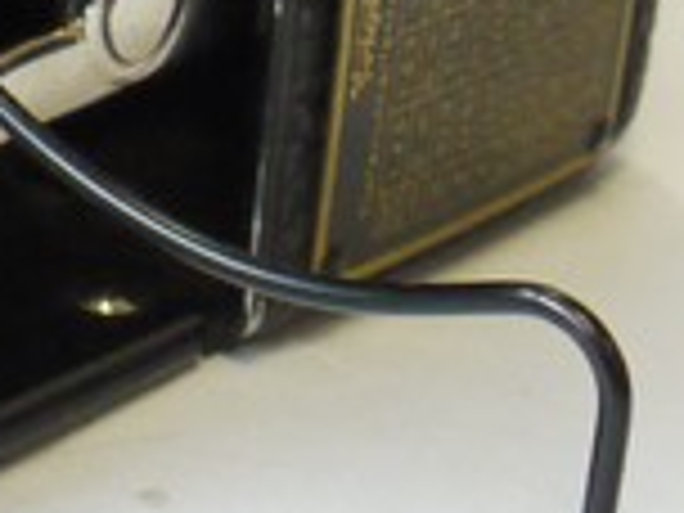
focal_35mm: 362
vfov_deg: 4.0
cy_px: -598
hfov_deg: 5.1
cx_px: -1580
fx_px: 7153
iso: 800
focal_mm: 23
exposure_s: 1/60
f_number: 7.1
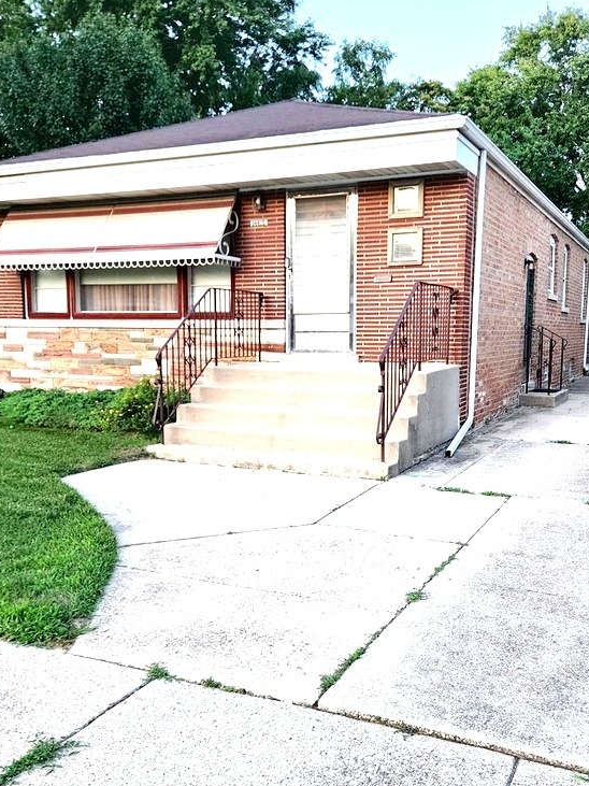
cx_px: 317
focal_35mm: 34
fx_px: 772
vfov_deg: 53.9
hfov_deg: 41.8
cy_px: 418
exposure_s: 1/40
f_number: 1.8
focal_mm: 5.4
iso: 640
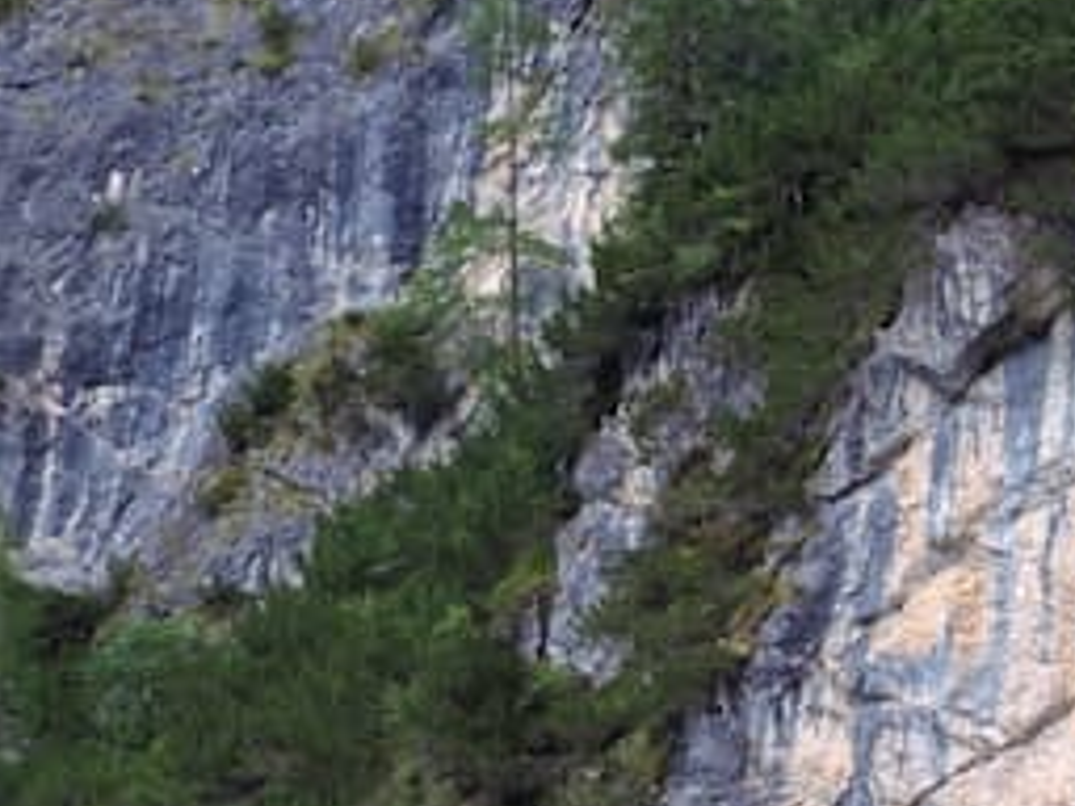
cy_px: 2082
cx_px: 1272
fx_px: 8944
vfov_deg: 5.0
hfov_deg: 6.8
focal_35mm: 288
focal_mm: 33
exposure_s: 1/50
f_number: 8
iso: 250
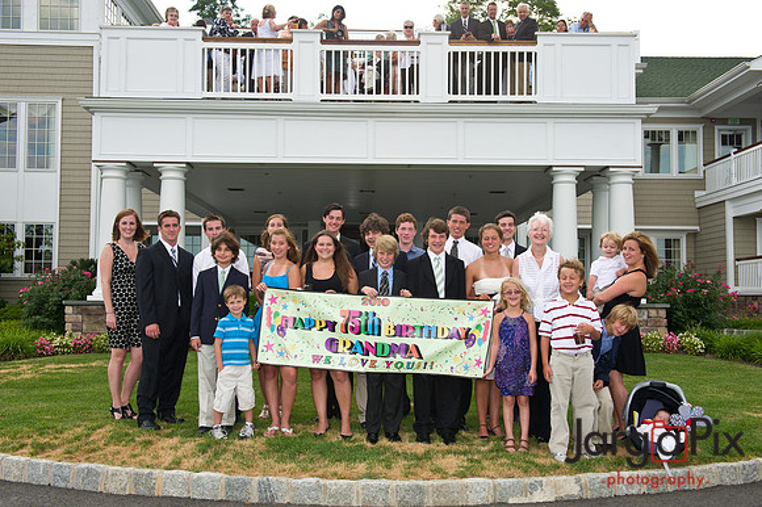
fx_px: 762
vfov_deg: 36.8
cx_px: 381
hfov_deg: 53.2
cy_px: 254
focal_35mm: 36
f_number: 5.6
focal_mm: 36
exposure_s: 1/250
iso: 200
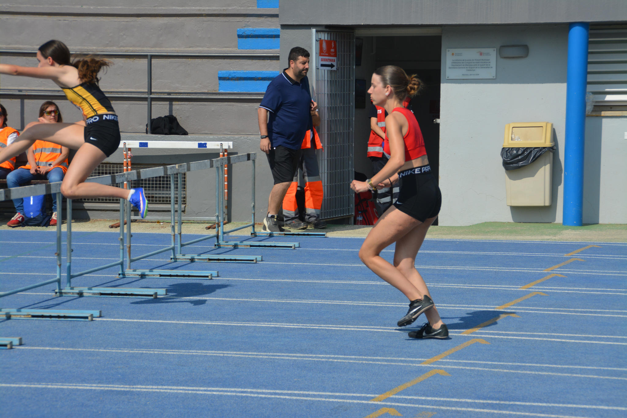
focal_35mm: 112
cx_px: 314
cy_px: 209
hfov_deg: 18.2
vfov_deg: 12.2
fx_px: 1959
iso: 400
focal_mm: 75
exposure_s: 1/2000
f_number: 8
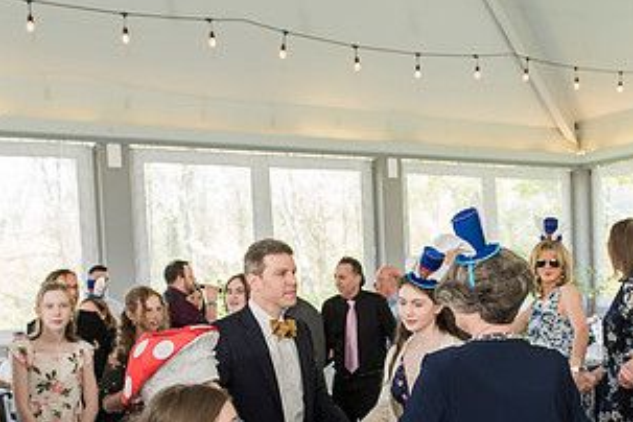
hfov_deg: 42.6
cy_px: 329
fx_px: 809
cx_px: 366
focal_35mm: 46
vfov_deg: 28.7
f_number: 4
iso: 640
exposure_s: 1/160
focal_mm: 24
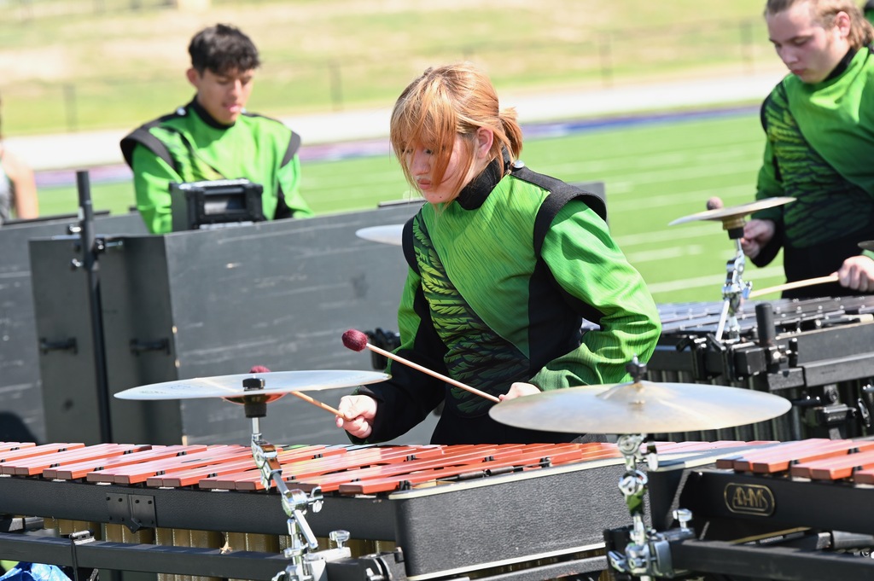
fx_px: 4852
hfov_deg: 10.3
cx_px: 437
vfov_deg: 6.9
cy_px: 290
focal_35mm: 200
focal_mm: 200
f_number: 7.1
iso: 800
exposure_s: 1/800
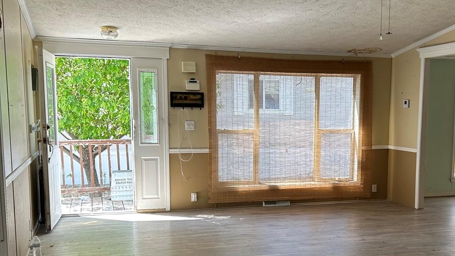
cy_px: 185
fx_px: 555
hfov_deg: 44.1
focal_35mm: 46
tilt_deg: -8.0
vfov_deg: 25.7
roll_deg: +0.4
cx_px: 293
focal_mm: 5.7
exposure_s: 1/205
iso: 40
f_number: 1.5
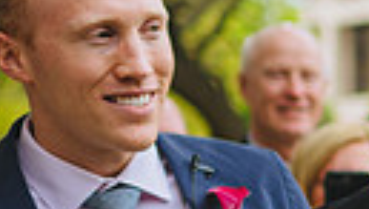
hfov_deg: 9.6
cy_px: 253
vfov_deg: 6.0
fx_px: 1979
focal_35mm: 202
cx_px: 851
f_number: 2
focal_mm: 35
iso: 80
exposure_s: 1/1000
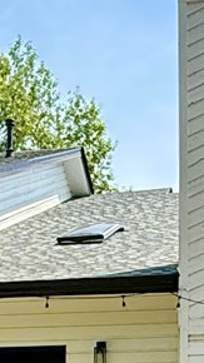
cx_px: 41
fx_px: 972
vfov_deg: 20.0
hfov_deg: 11.9
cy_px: 421
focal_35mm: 101
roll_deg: -0.6
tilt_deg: +4.4
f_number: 2.2
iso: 64
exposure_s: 1/1368
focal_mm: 2.22
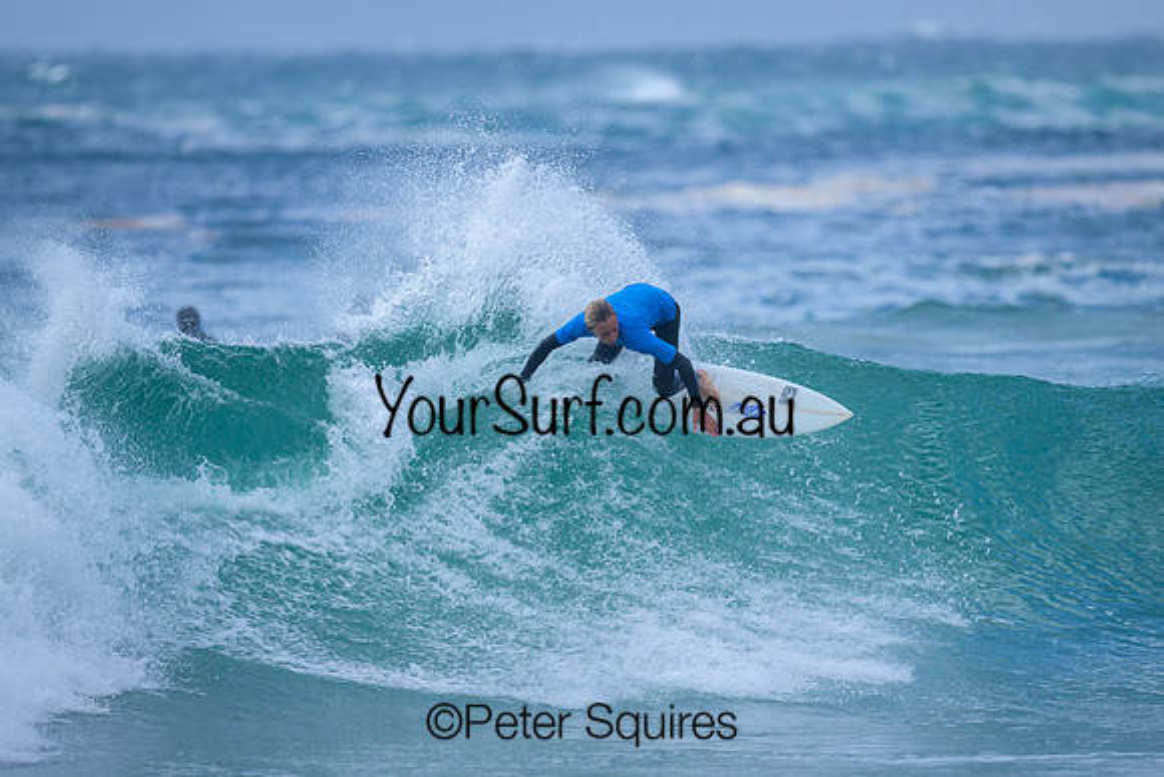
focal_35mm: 800
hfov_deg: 2.6
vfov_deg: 1.7
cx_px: 582
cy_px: 388
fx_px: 25872
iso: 360
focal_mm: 800
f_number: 6.3
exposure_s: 1/2000
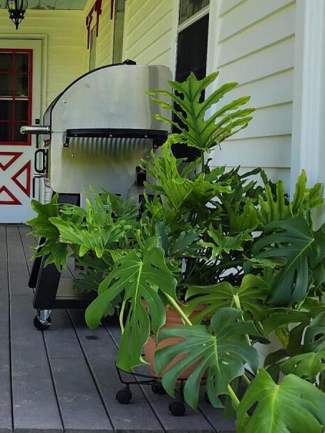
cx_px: 14
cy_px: 199
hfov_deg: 19.0
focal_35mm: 76
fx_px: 951
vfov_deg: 25.6
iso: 12
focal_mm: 6.4
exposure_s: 1/264
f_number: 1.8
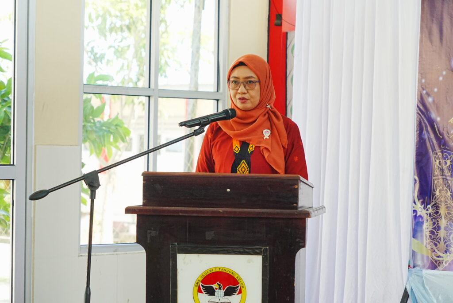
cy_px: 152
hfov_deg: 18.6
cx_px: 226
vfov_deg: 12.5
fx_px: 1385
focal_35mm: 110
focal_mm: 110
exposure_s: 1/125
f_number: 6.3
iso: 4000
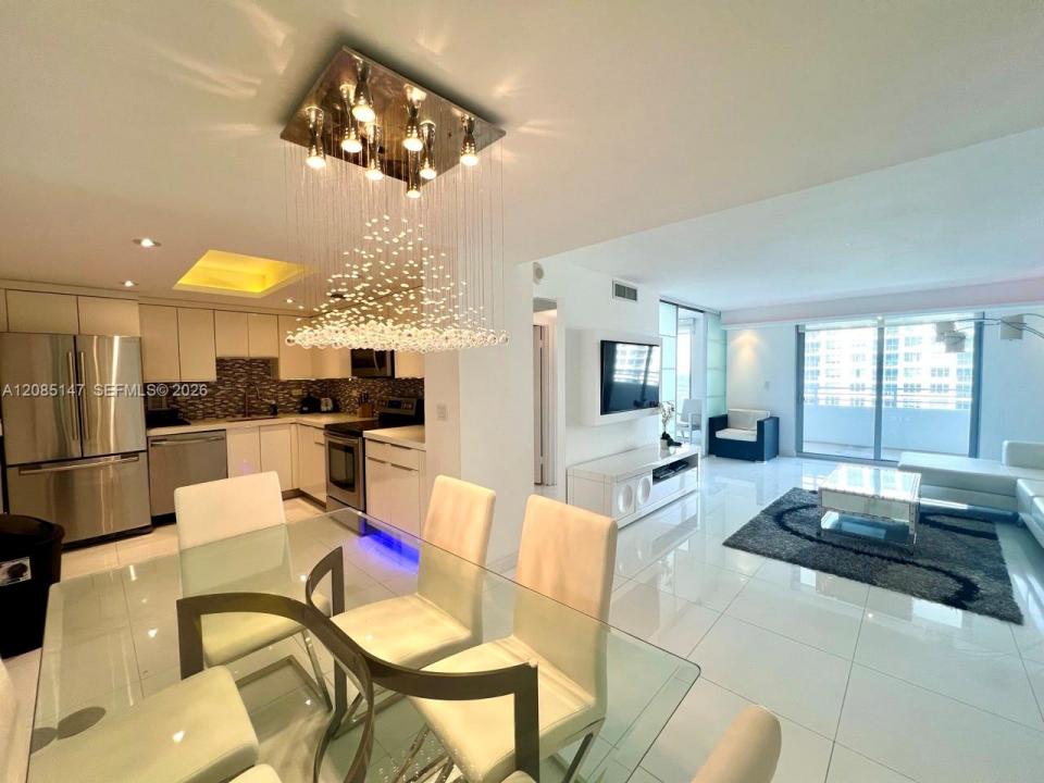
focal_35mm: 13
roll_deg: +1.1
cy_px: 392
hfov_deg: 106.2
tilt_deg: -3.9
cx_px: 522
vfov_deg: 89.9
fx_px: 392
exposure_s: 1/120
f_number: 1.8
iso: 64
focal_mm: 1.57
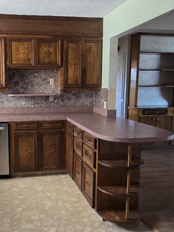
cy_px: 116
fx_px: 208
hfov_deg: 44.3
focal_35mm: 31
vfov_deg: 58.4
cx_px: 48
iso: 200
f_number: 2.2
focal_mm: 2.2
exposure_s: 1/60.2
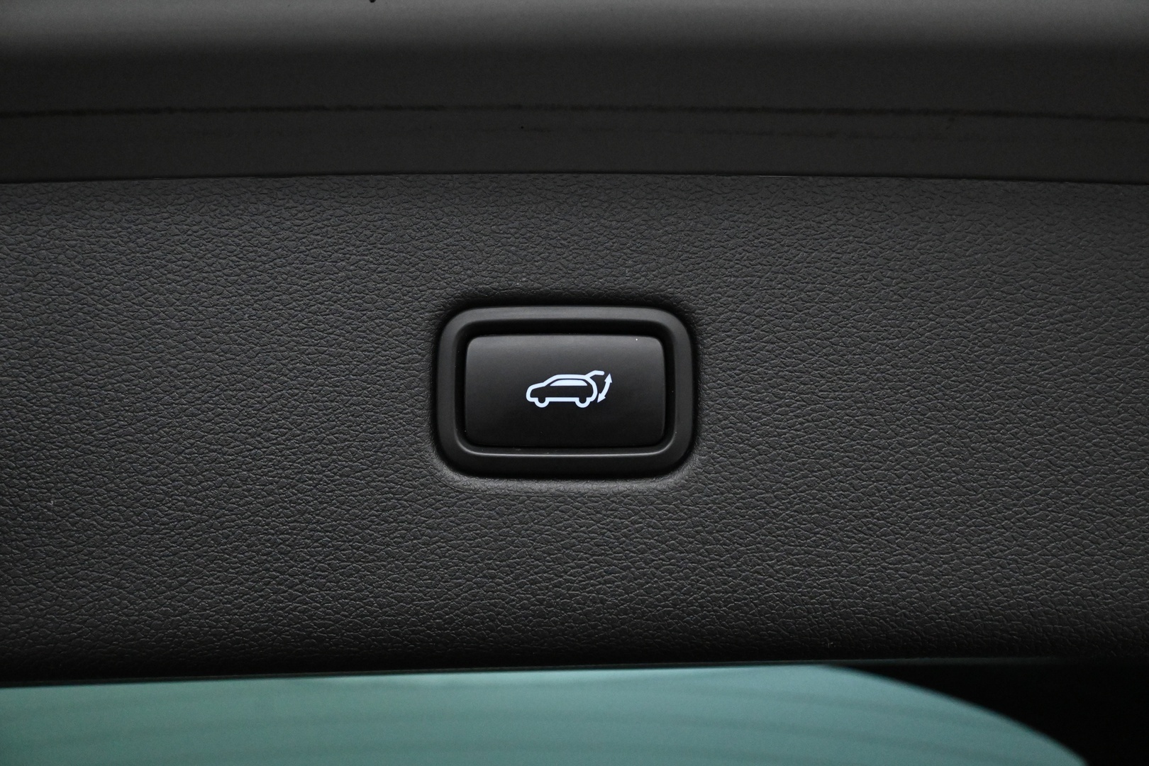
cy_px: 383
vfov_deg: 40.0
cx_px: 574
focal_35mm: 33
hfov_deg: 57.2
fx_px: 1053
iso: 6400
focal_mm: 22
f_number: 6.3
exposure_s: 1/160
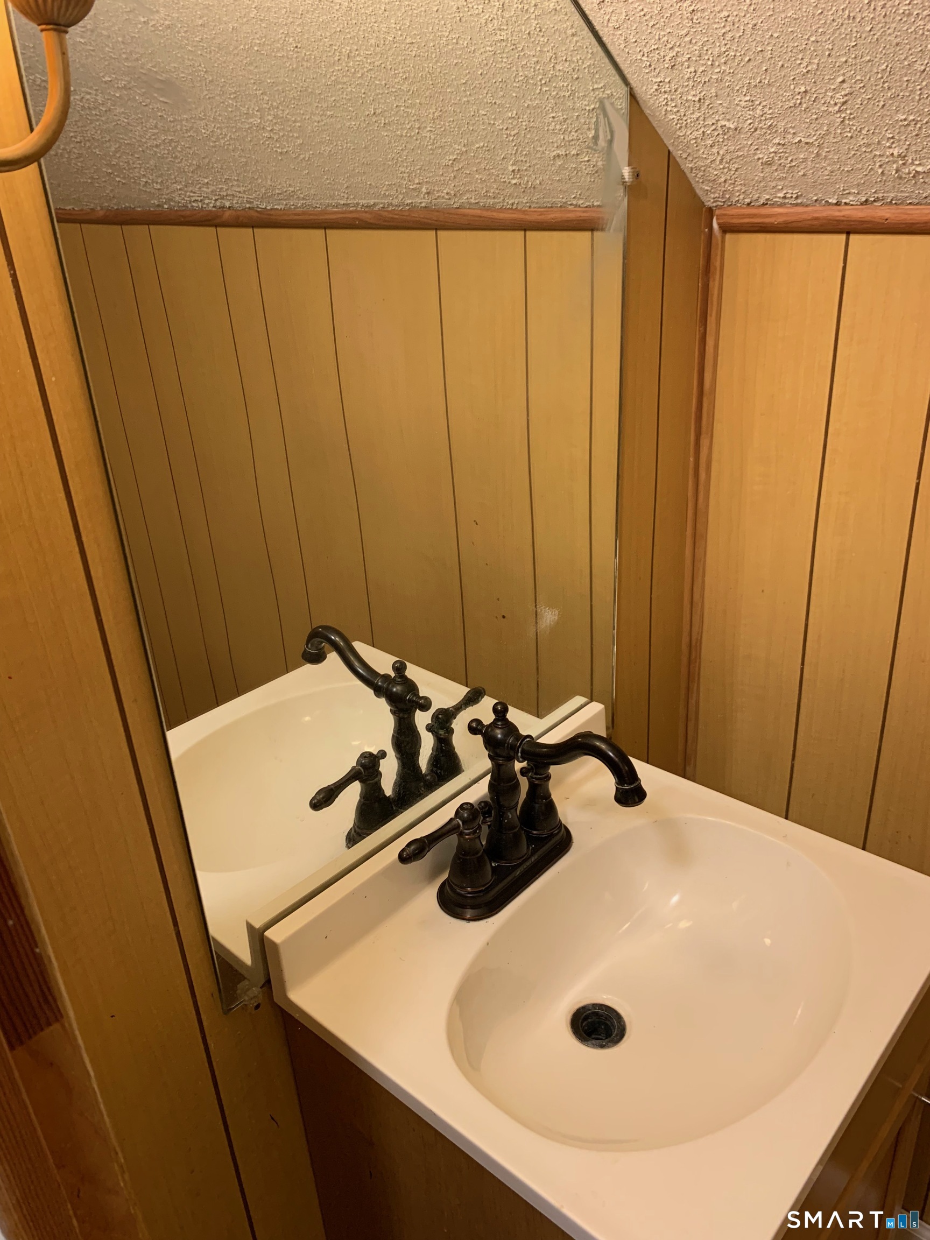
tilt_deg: -24.7
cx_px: 465
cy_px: 620
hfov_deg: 53.1
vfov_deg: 67.3
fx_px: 931
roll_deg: +2.9
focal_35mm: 26
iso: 125
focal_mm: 4.25
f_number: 1.8
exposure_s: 1/60
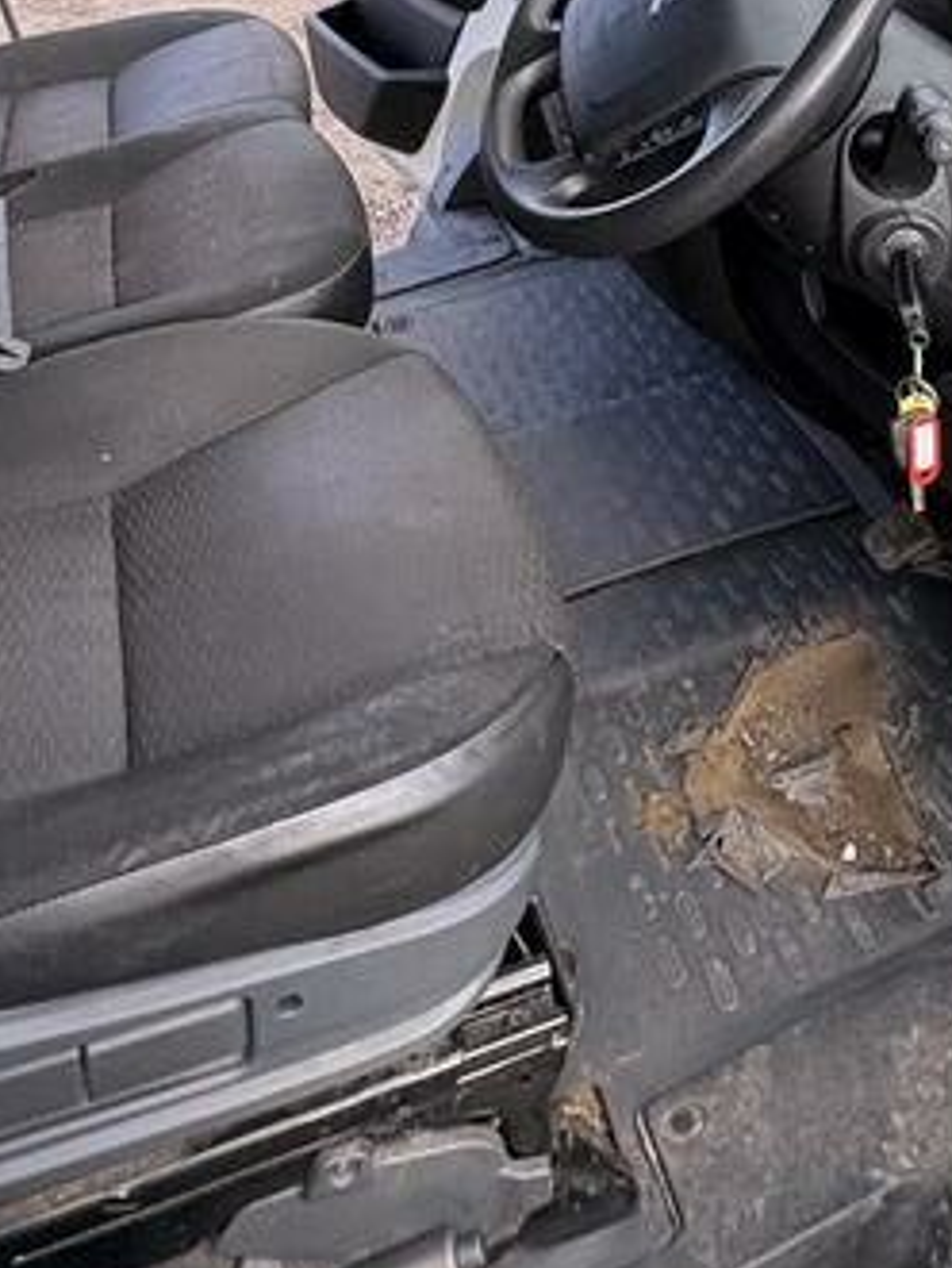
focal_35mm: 38
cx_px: 641
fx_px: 1392
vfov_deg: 42.9
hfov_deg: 37.3
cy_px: 31
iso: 40
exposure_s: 1/217
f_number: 2.2
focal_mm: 2.22
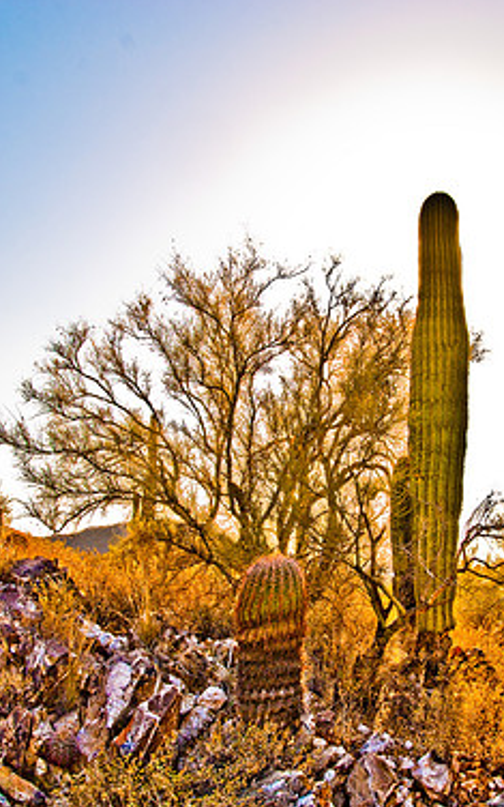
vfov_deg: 45.1
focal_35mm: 44
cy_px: 472
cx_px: 301
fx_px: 967
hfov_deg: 29.1
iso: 200
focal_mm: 24
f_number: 9
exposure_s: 1/80
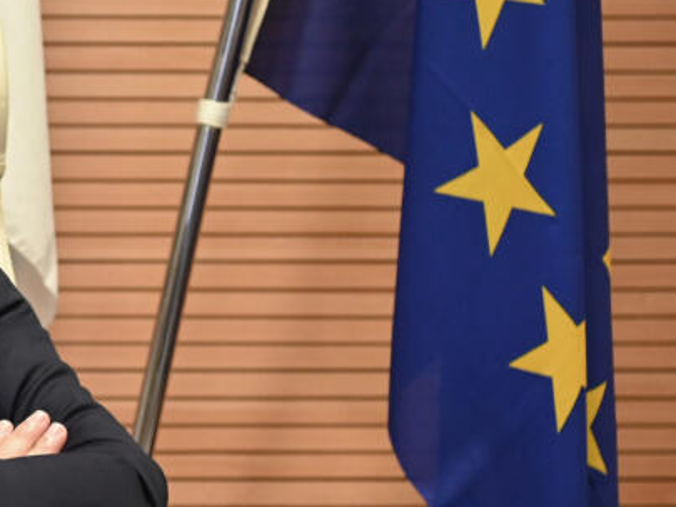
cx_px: -199
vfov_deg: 6.1
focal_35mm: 242
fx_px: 4727
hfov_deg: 8.1
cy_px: 113
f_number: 4
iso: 2000
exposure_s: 1/125
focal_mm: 85
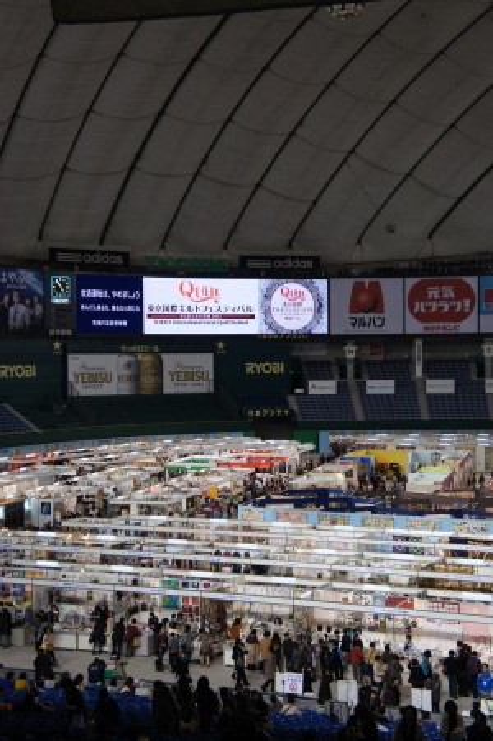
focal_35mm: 60
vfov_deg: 33.4
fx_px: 1234
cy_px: 370
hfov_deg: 22.6
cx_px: 246
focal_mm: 40
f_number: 4.5
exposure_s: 1/160
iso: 500
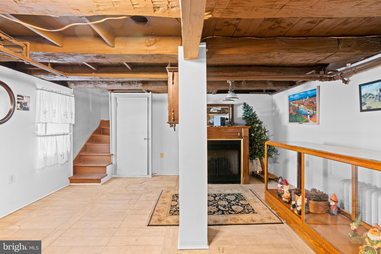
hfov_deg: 96.7
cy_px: 127
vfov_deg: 73.7
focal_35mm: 16
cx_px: 190
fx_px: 169
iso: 400
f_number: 8
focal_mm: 16
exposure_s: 1.6
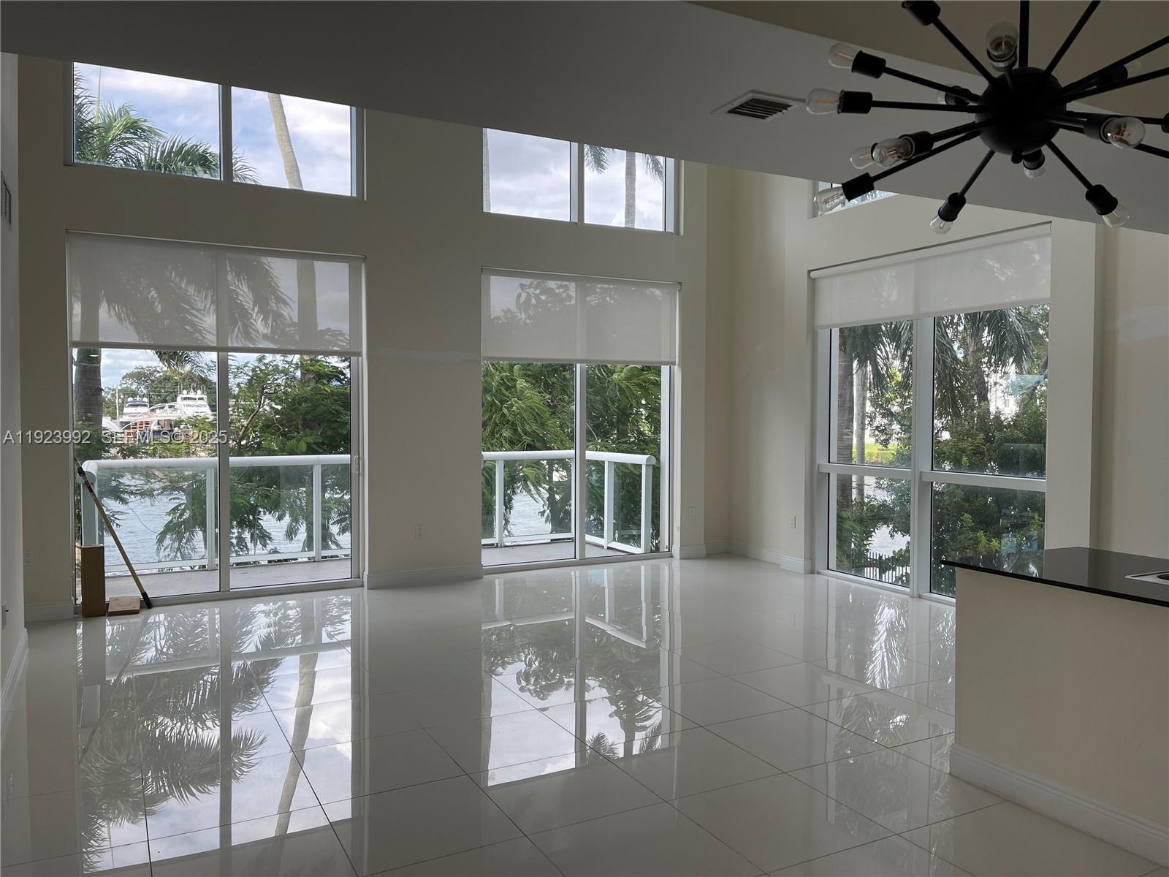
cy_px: 438
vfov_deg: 53.1
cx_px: 584
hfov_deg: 67.3
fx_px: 878
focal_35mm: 26
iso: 32
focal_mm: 5.1
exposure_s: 1/332
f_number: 1.6
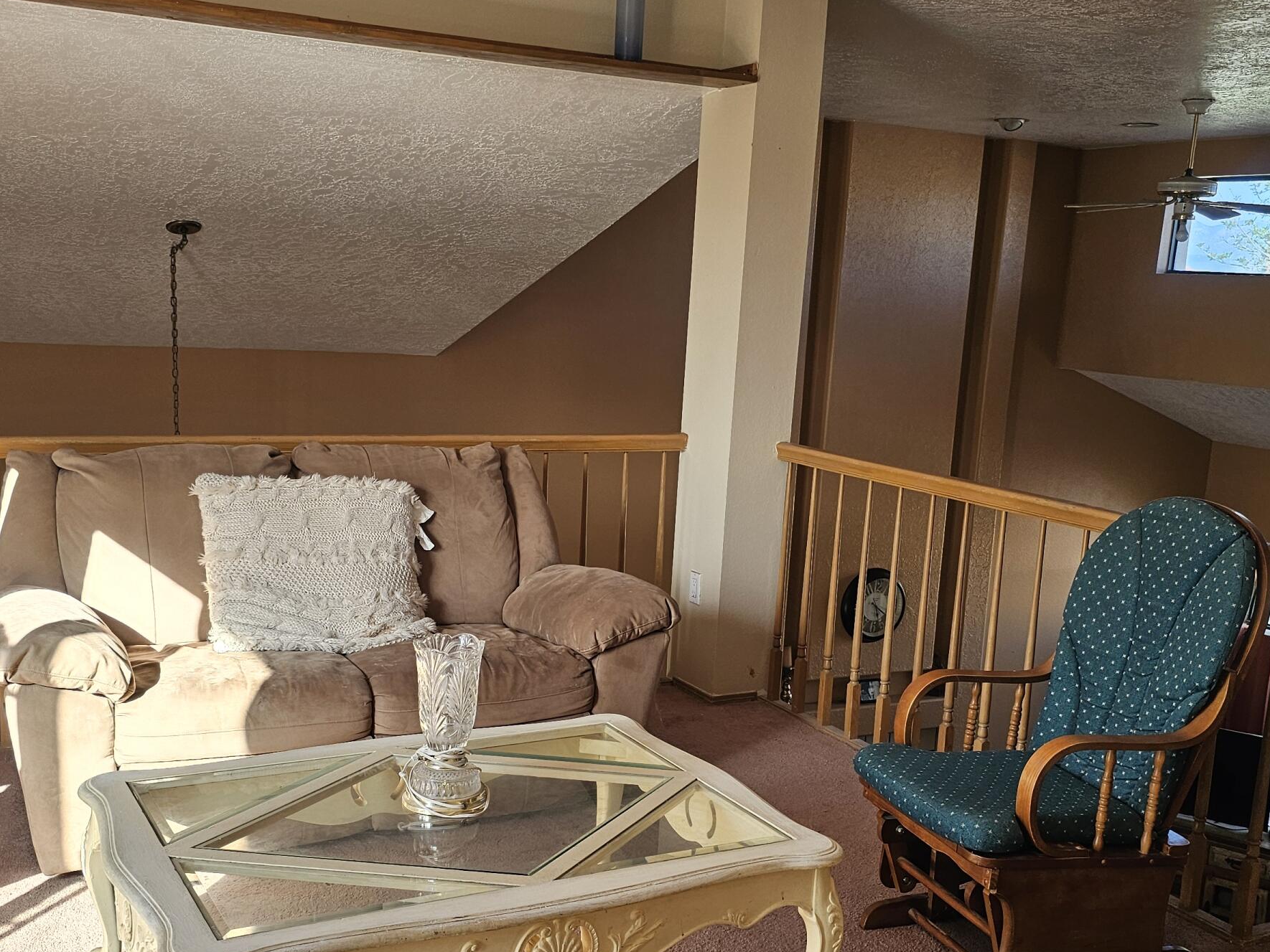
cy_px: 595
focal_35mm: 39
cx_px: 663
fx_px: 1431
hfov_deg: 47.8
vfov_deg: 36.6
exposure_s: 1/120
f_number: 1.7
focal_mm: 6.3
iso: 64
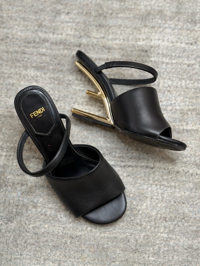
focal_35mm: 48
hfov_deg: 30.3
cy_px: 133
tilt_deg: -76.7
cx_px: 100
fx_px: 370
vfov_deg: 39.7
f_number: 1.78
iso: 125
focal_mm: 6.76
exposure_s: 1/60
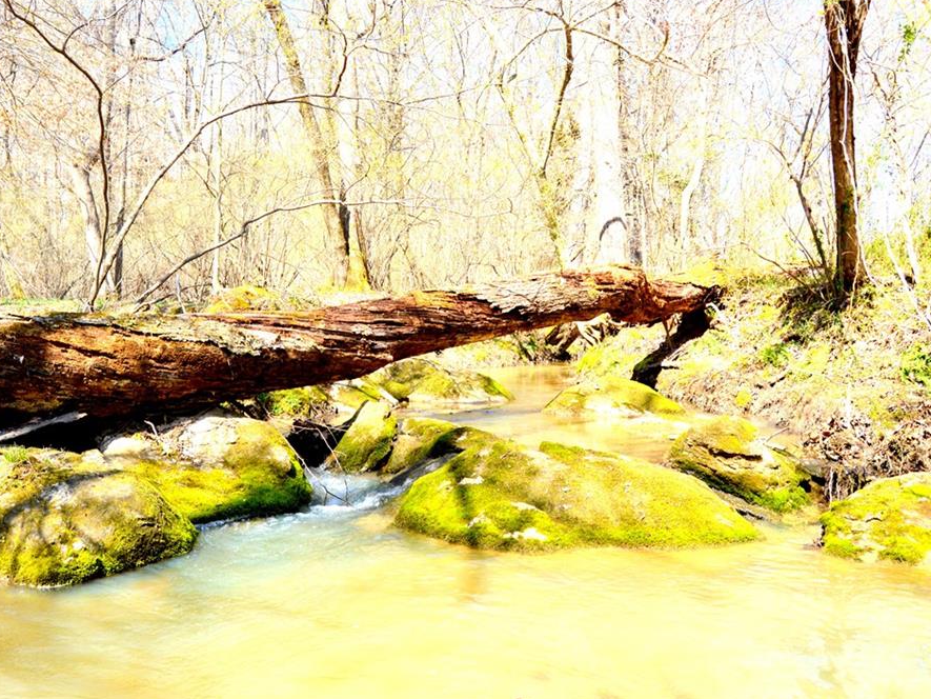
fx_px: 807
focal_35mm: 30
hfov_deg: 59.9
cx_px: 443
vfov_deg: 46.8
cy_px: 345
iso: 100
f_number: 6.3
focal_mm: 18
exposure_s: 1/160
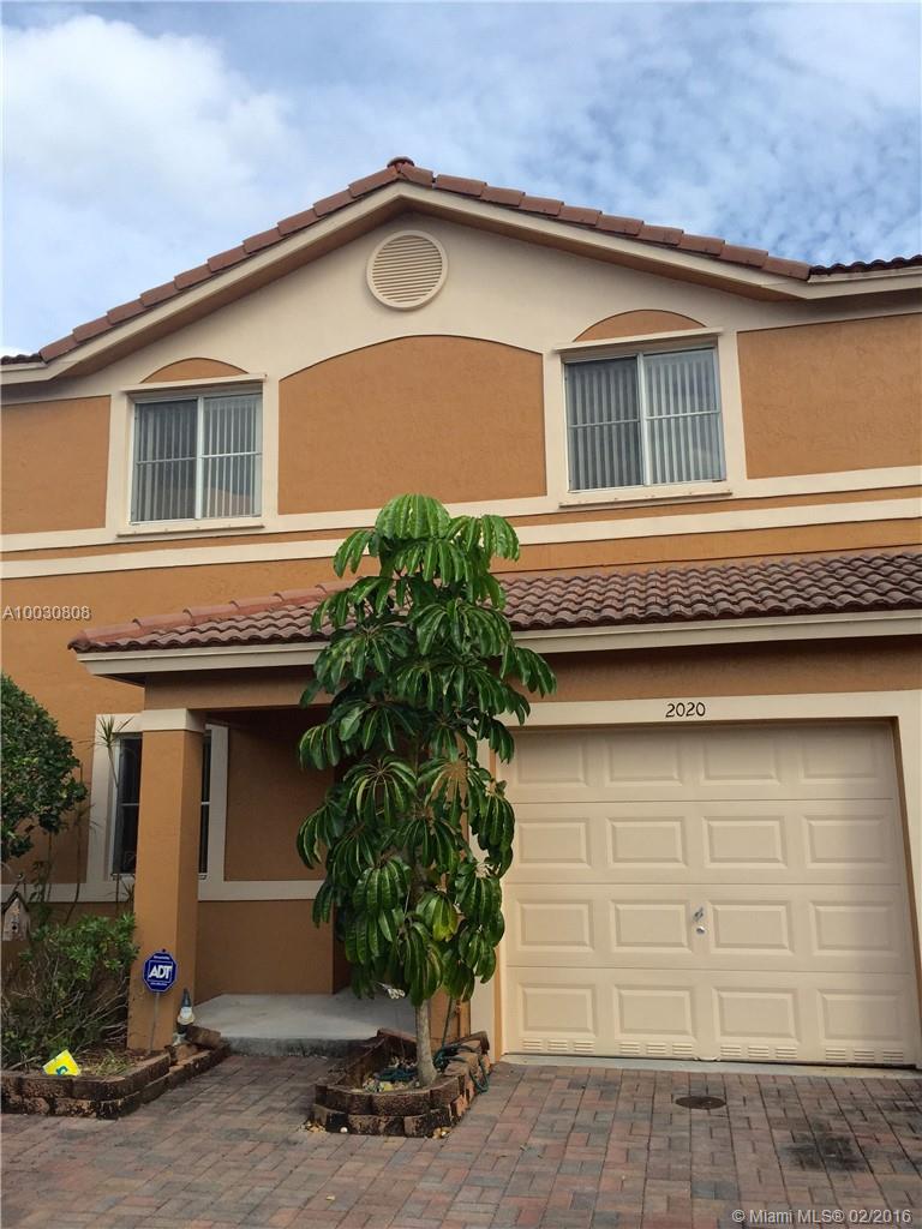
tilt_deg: +12.3
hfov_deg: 48.2
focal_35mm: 29
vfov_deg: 61.7
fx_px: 1030
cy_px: 614
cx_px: 461
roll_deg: +1.7
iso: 32
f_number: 2.2
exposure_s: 1/2326
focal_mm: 4.15
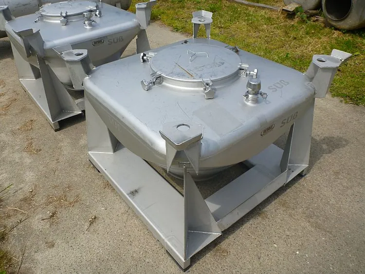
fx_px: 295
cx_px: 182
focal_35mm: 28
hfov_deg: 63.4
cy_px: 137
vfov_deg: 49.8
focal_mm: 4.9
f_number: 10
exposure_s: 1/160
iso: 100
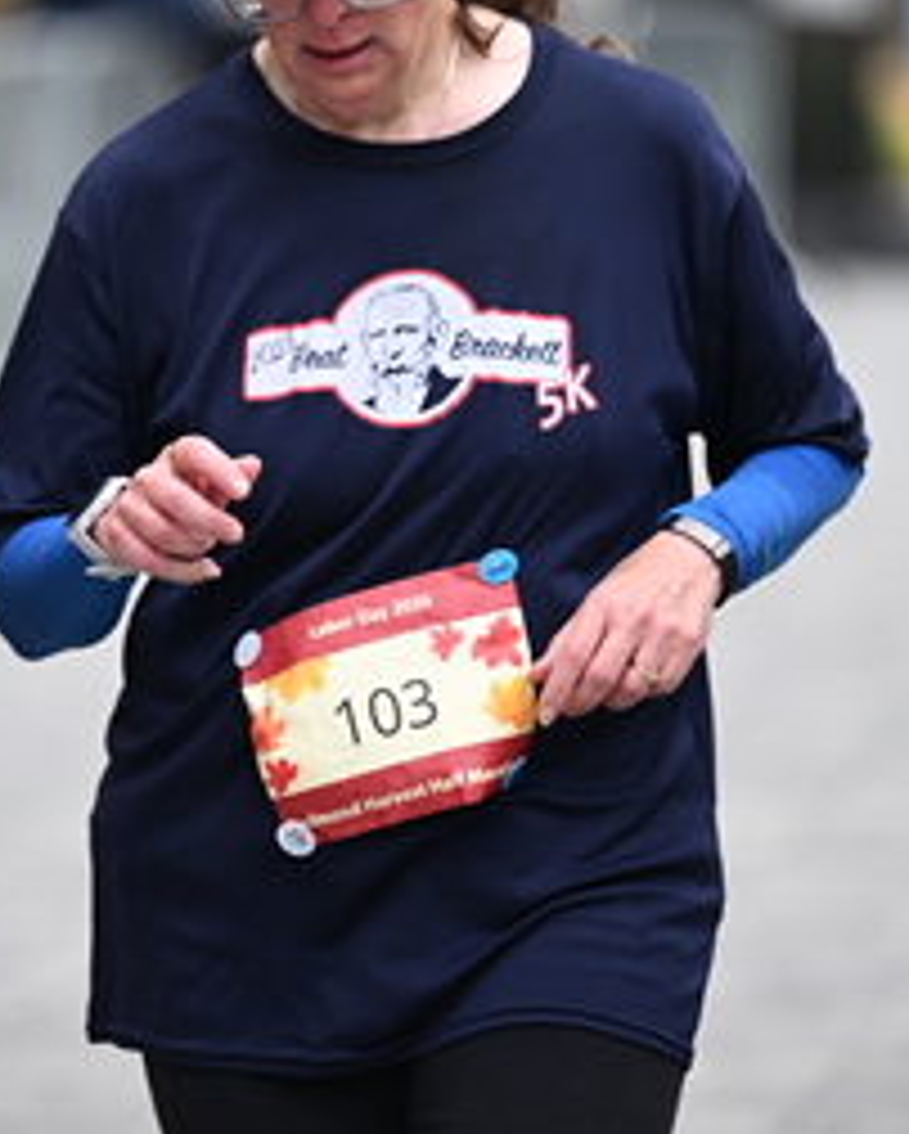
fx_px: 12025
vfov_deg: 5.4
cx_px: 403
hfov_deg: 4.3
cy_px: 324
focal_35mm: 358
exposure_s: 1/2500
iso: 640
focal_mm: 175
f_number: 2.8
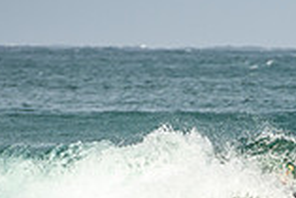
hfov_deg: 1.9
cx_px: 400
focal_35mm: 1105
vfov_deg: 1.2
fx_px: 9094
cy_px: 239
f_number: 5.6
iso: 200
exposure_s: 1/1600
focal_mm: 200
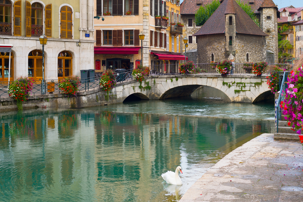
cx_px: 182
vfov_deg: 21.9
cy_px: 79
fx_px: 522
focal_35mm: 62
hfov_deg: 32.3
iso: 100
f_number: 6.3
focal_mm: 50
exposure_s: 1/20
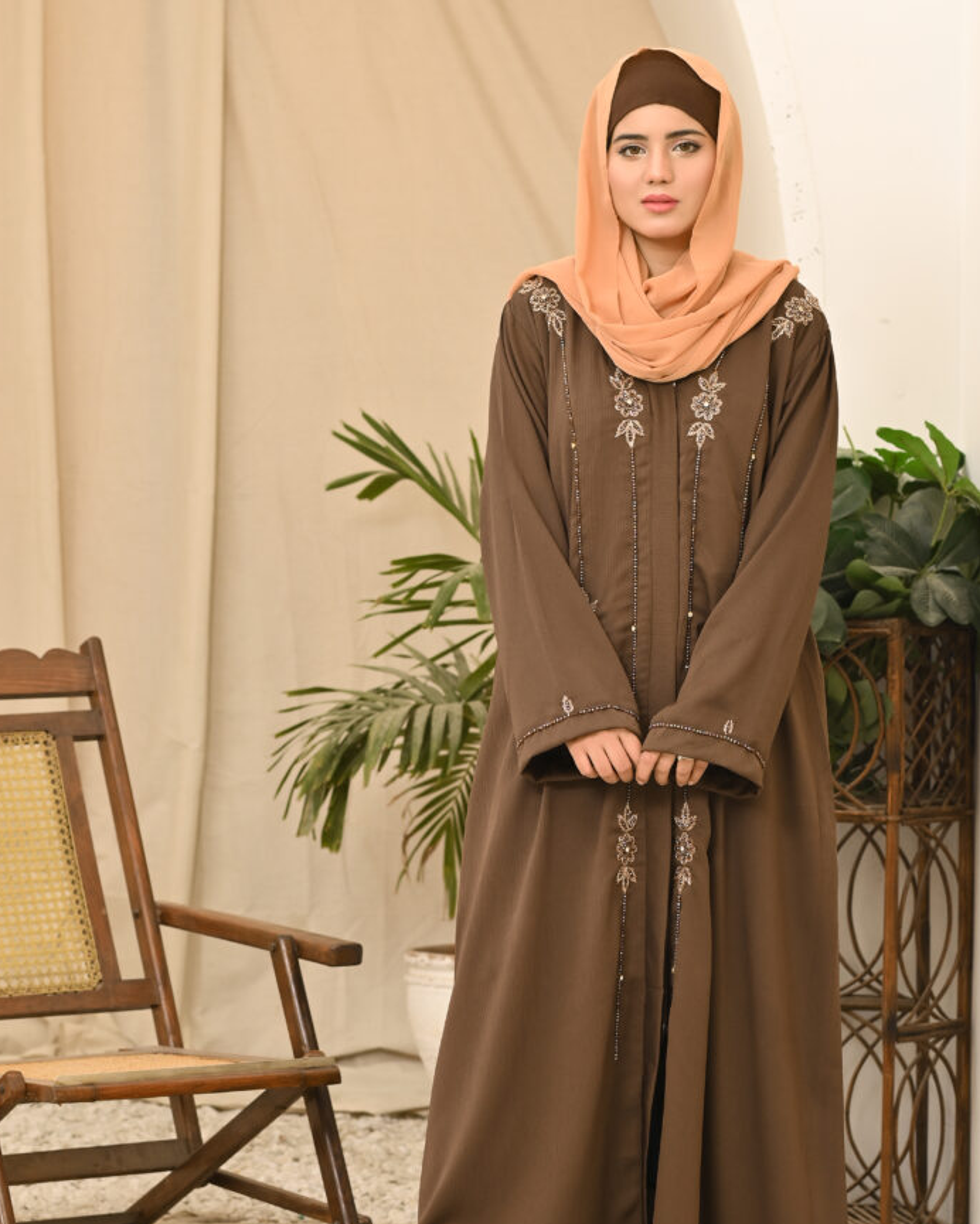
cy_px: 722
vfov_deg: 19.7
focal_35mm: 97
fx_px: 3517
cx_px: 487
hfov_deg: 15.9
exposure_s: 1/160
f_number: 5
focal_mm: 85
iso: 200
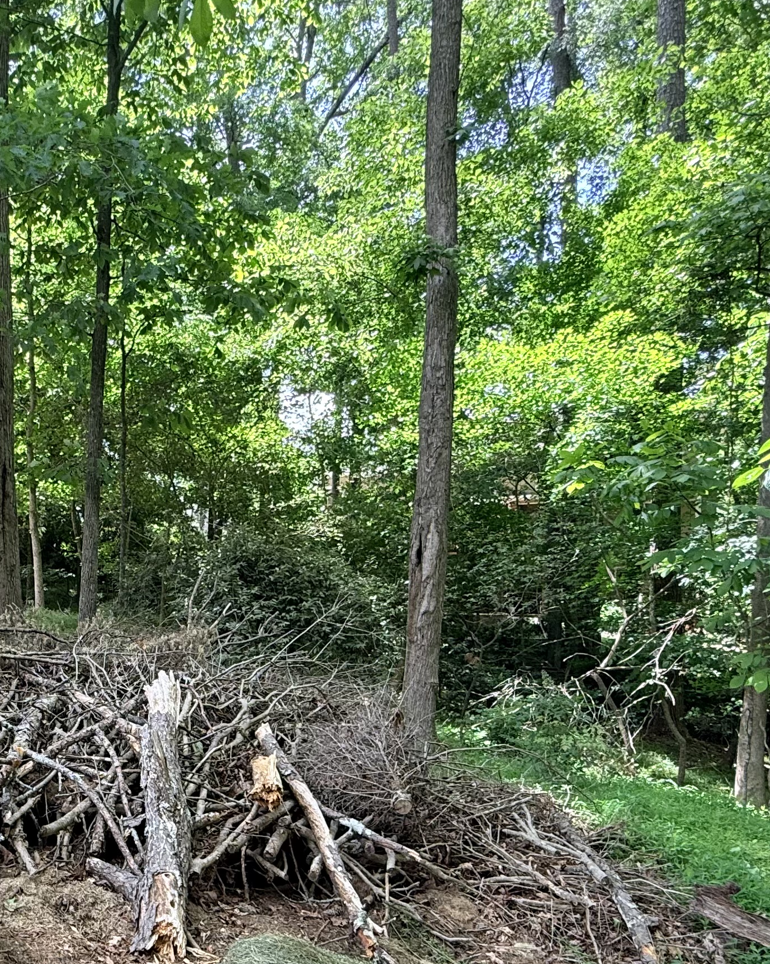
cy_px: 677
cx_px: 86
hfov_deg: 42.3
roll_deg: +0.0
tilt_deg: -3.8
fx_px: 912
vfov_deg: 54.0
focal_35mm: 32
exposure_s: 1/99
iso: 80
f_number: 2.2
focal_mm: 2.22
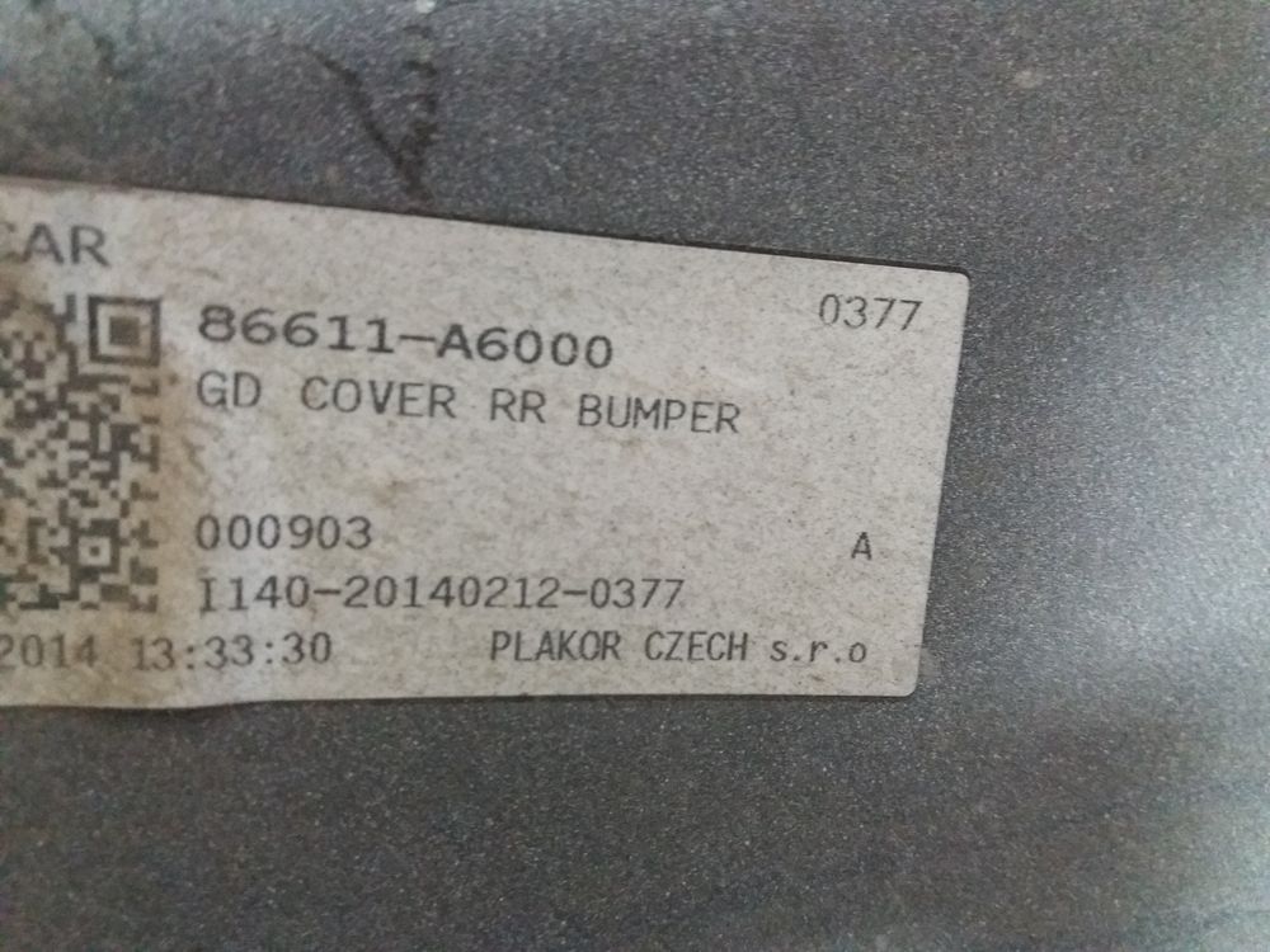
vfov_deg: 49.7
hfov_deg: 63.4
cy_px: 476
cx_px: 635
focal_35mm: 28
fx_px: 1027
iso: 640
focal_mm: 3.7
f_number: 1.9
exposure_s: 1/17
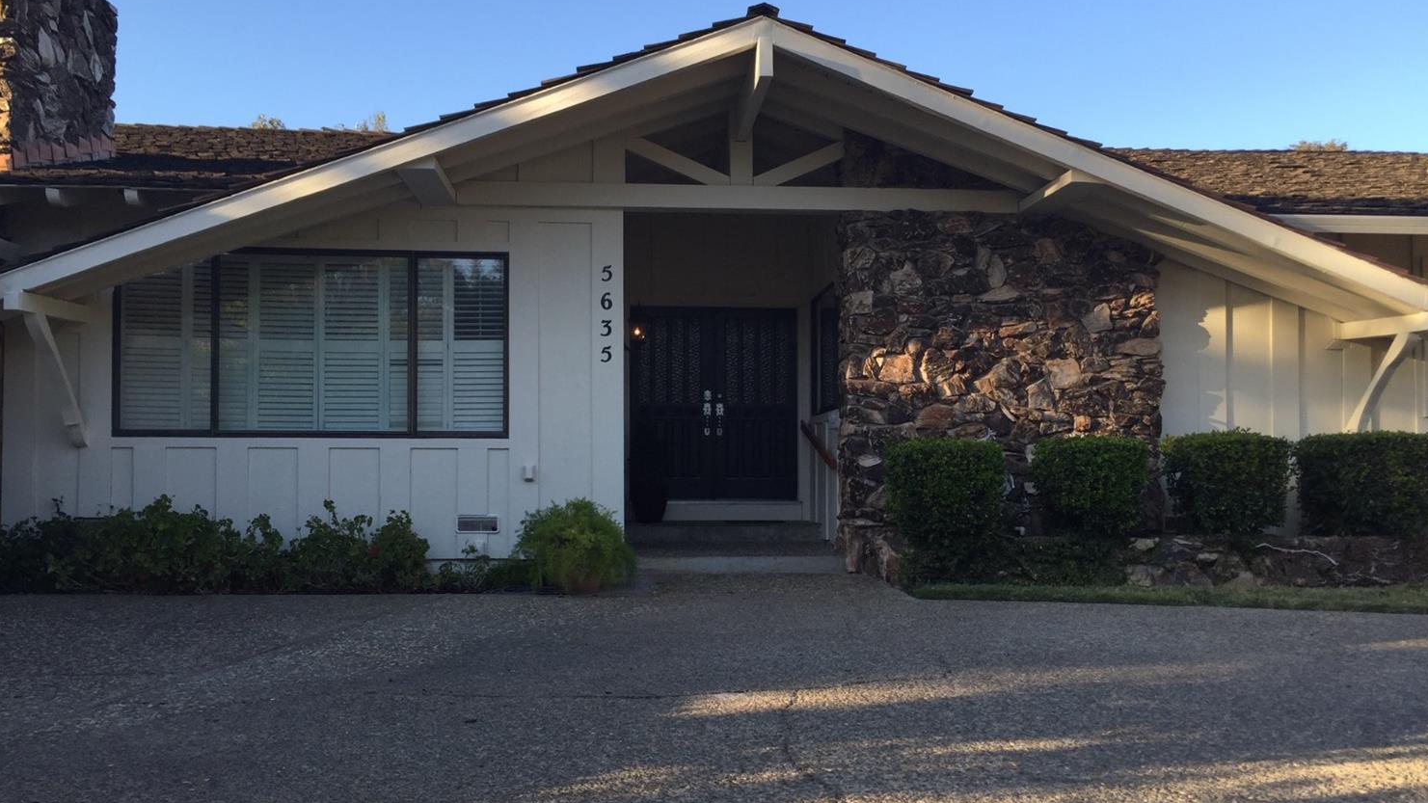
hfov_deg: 61.0
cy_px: 437
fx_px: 1212
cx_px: 721
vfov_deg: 36.6
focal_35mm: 32
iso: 32
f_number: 2.2
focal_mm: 4.15
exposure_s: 1/412
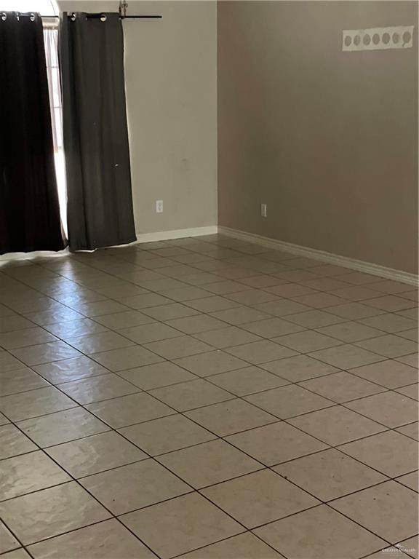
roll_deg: +1.5
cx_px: 210
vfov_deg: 36.8
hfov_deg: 28.0
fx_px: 839
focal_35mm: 52
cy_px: 280
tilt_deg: -12.5
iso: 500
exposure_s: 1/15
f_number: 2
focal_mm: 6
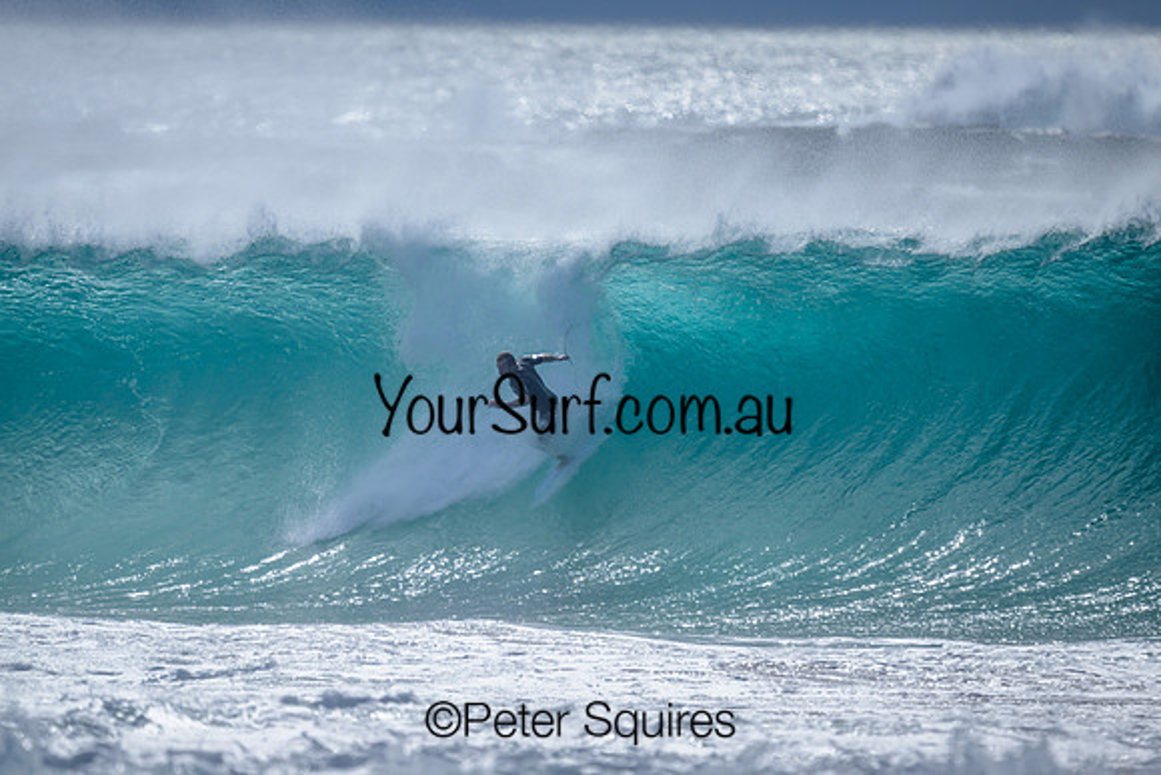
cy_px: 388
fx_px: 25805
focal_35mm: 800
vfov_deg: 1.7
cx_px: 580
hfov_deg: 2.6
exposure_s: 1/2000
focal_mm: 800
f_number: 6.3
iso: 125
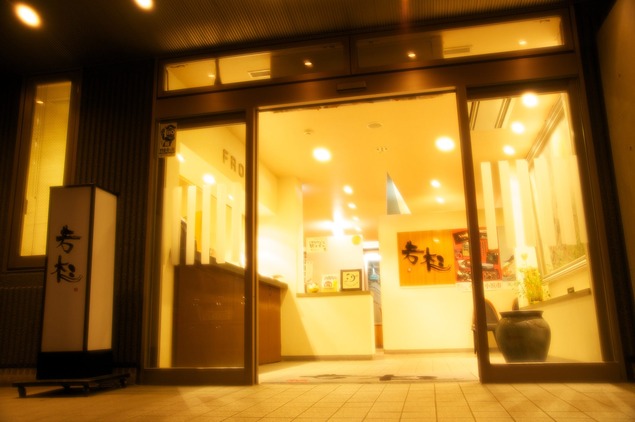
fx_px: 529
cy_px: 211
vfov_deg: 43.5
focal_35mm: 30
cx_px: 318
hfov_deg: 62.0
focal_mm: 20
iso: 200
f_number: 5.6
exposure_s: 2
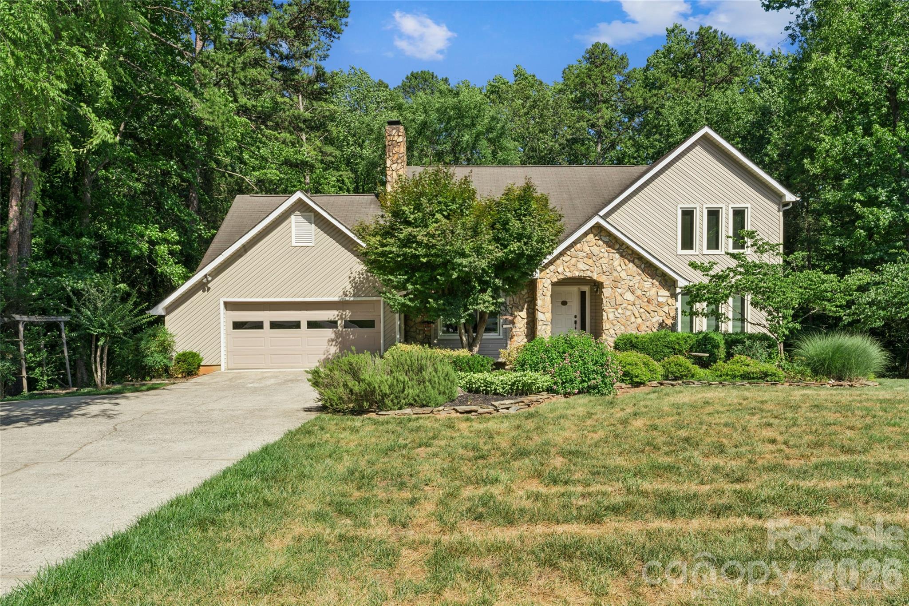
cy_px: 303
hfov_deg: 73.7
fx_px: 606
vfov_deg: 53.1
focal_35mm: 24
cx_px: 454
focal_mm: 24
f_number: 22
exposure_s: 1/15
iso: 100
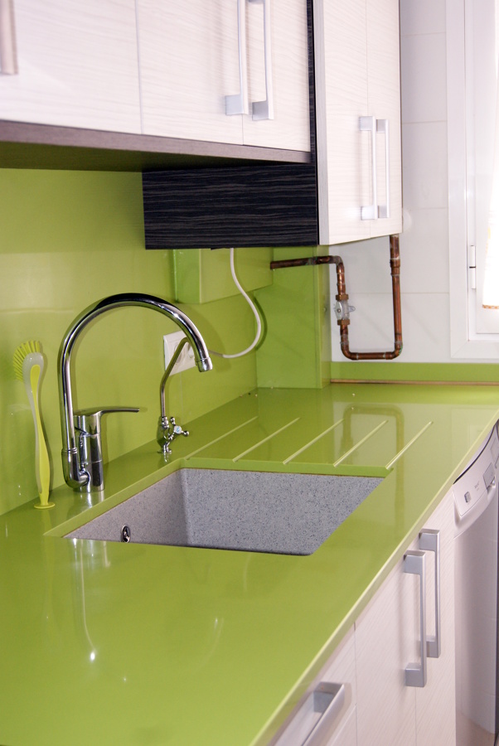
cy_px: 373
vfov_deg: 37.8
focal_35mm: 52
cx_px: 250
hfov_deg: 25.8
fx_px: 1089
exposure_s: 1/60
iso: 800
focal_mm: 35
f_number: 5
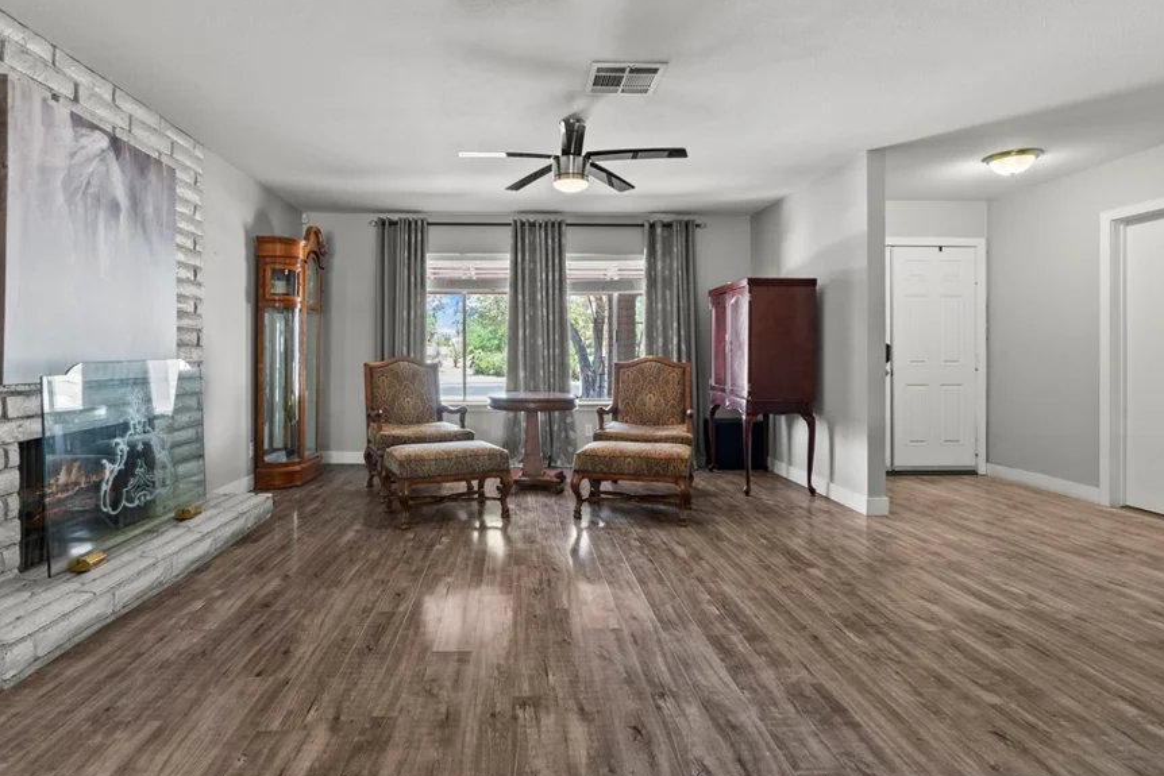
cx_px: 540
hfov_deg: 86.8
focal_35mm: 19
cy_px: 348
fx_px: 614
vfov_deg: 64.4
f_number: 9
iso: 200
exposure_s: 6
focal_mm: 16
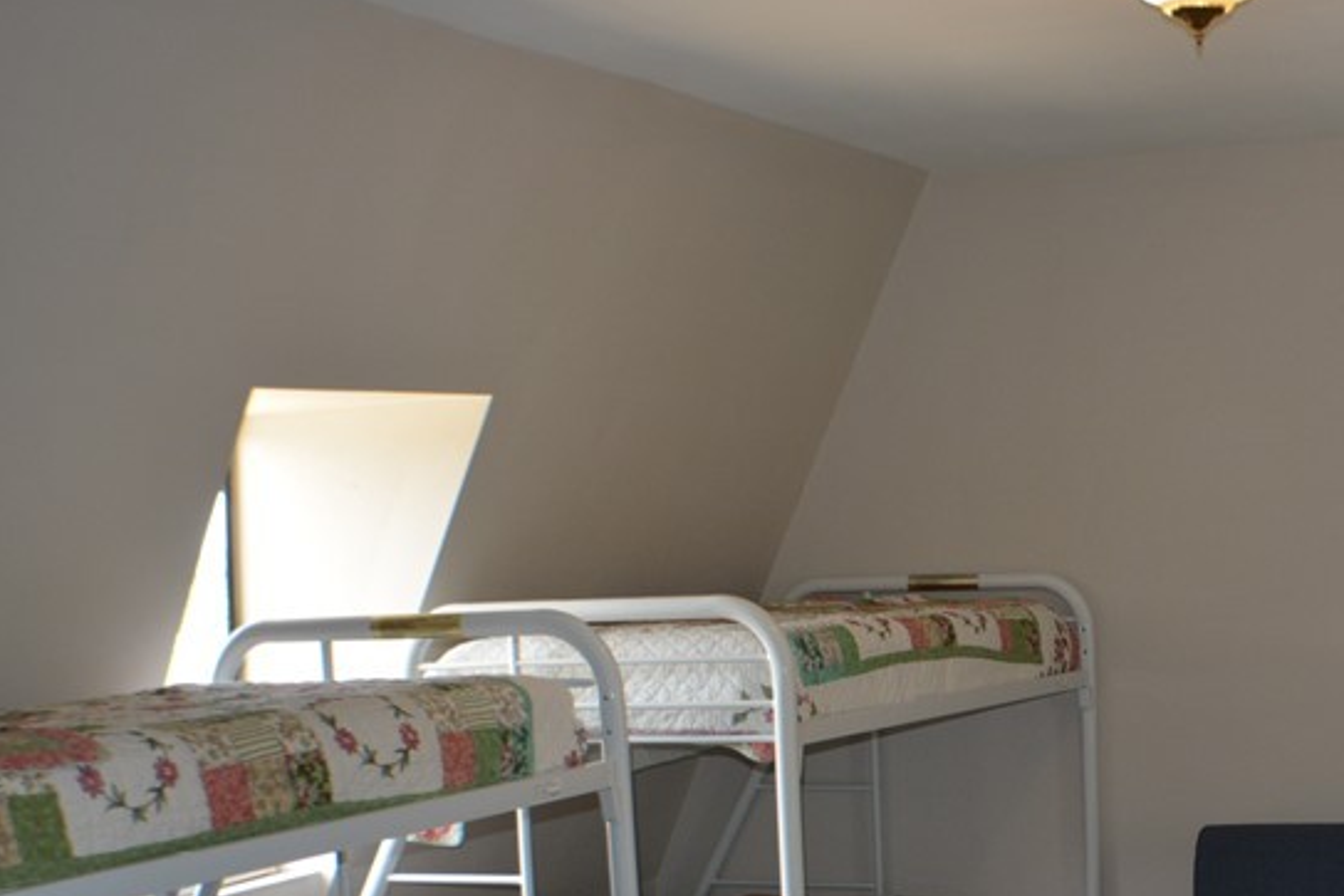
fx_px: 3360
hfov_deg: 22.1
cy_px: 806
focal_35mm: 90
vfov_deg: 15.0
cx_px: 1182
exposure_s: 1/100
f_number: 4.5
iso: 400
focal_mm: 30
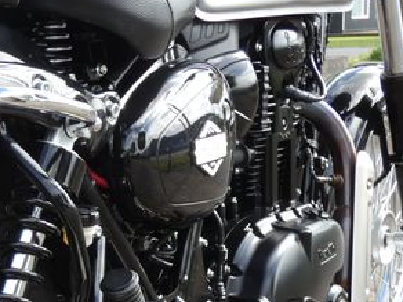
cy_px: 273
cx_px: 57
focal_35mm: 90
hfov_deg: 21.4
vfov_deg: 16.2
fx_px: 1048
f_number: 3.6
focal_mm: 7.3
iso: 80
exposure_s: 1/160
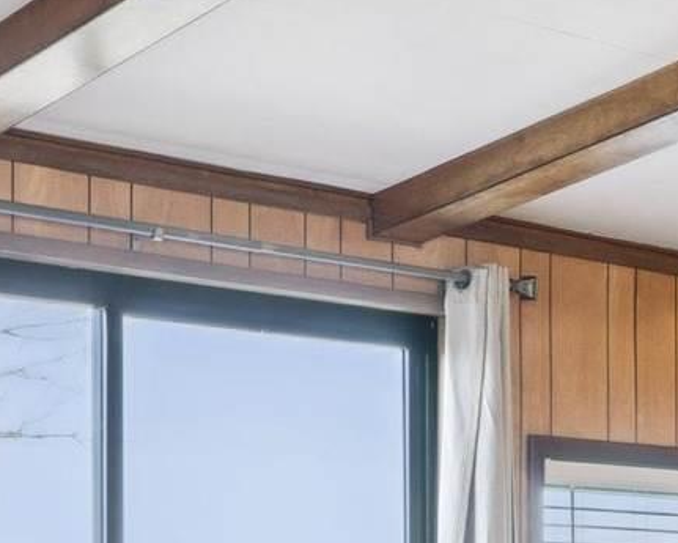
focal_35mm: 107
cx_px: 714
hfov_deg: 17.4
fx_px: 2148
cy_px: 644
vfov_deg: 14.0
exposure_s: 1/13
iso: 400
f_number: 13
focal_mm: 16
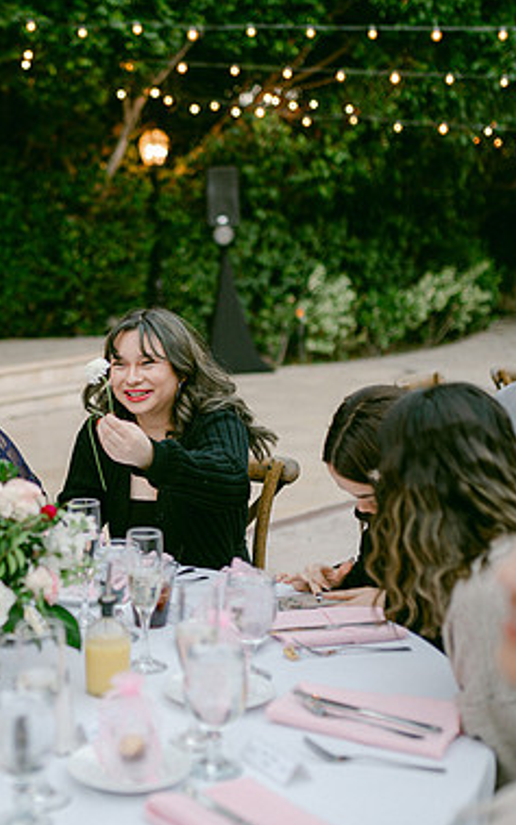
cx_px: 89
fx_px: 1260
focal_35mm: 56
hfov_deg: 22.8
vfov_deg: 36.3
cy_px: 416
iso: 800
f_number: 1.8
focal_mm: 35
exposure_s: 1/320
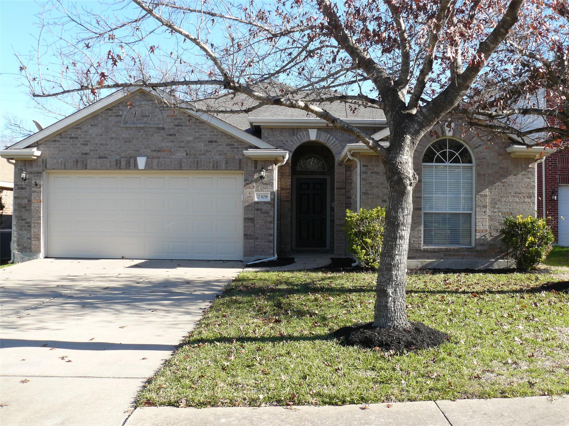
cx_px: 284
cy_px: 213
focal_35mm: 36
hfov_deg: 51.4
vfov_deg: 39.7
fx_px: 592
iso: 100
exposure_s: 1/200
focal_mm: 6
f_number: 4.5
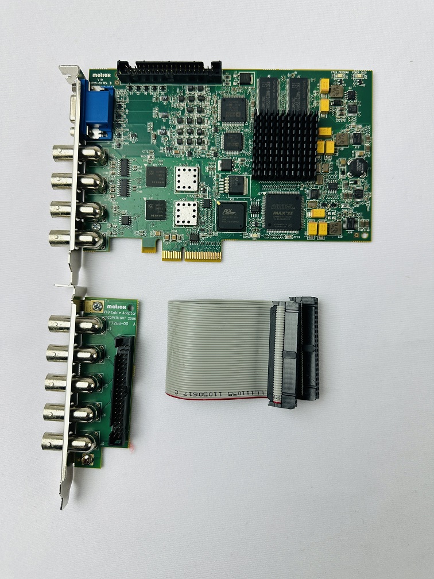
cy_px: 290
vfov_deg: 71.6
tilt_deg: -88.6
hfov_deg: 56.8
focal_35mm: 24
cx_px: 217
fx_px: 401
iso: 50
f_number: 1.78
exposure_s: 1/125
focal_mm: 6.86
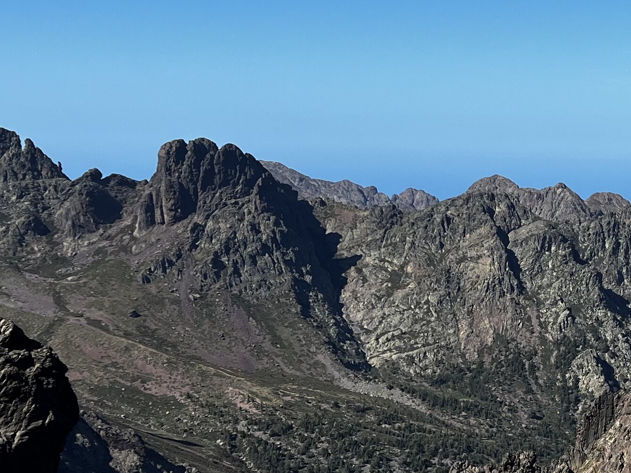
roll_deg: -0.6
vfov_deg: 18.9
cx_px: 597
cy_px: 285
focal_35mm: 78
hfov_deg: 24.1
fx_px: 1422
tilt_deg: -6.6
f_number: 1.5
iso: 50
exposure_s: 1/5076
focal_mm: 5.7
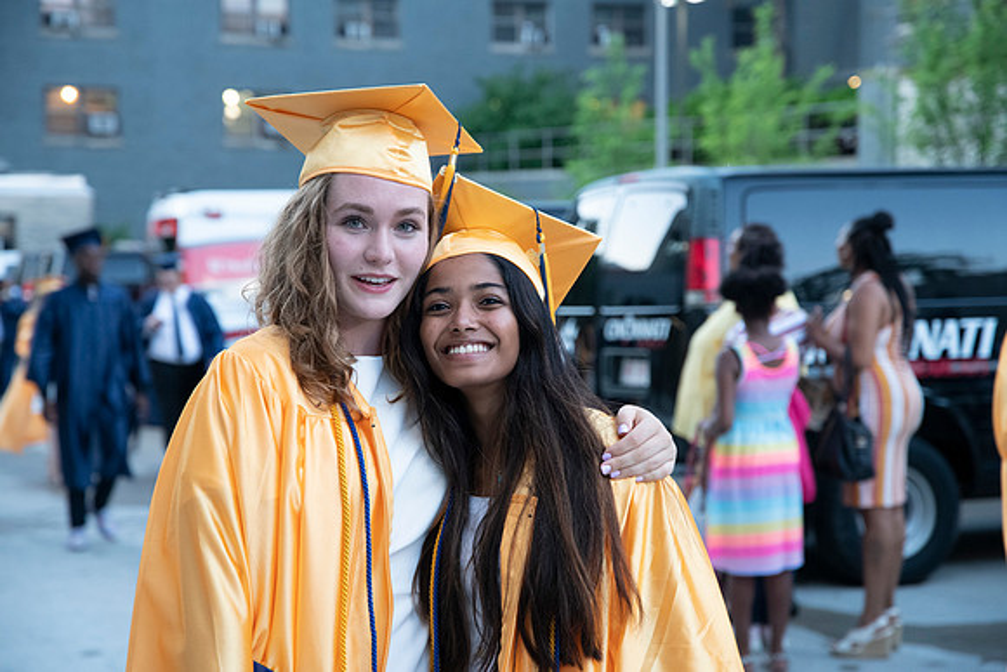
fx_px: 1958
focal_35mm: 70
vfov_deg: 19.5
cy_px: 336
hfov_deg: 28.8
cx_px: 504
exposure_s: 1/80
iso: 2500
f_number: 4
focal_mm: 70
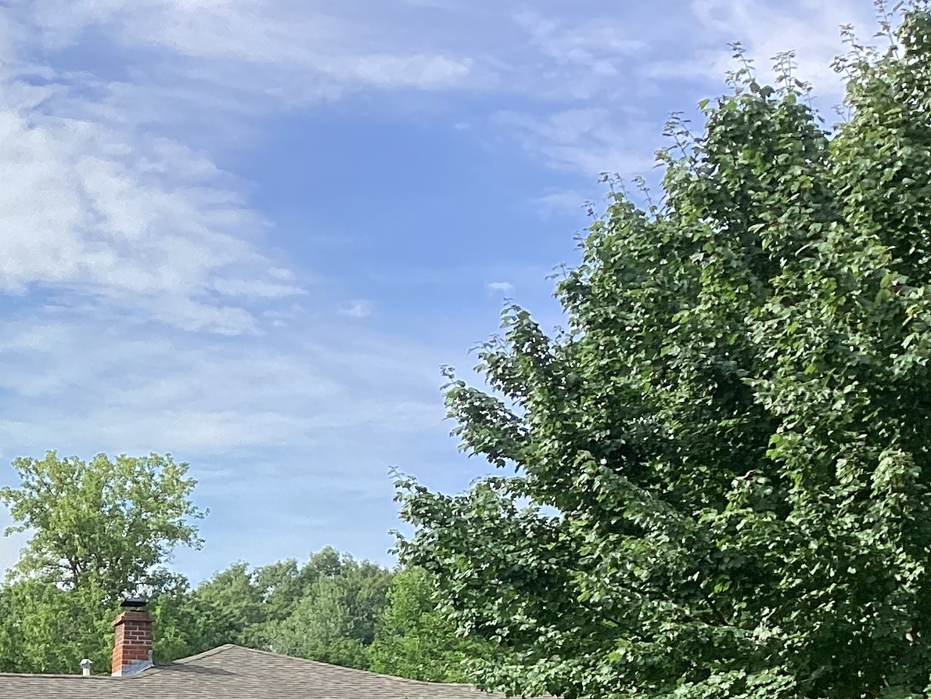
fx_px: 2152
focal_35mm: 80
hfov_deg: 22.5
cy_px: 859
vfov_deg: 17.5
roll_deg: -0.1
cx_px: -181
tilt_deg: +1.5
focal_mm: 3.3
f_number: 2.4
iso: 25
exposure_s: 1/721
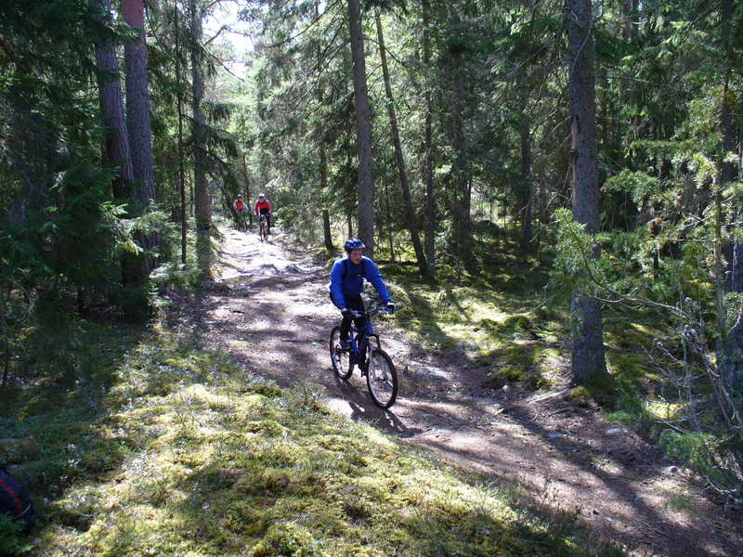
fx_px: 794
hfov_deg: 50.1
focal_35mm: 37
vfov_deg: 38.7
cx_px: 372
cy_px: 278
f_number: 2.8
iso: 64
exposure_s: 1/60
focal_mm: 6.1
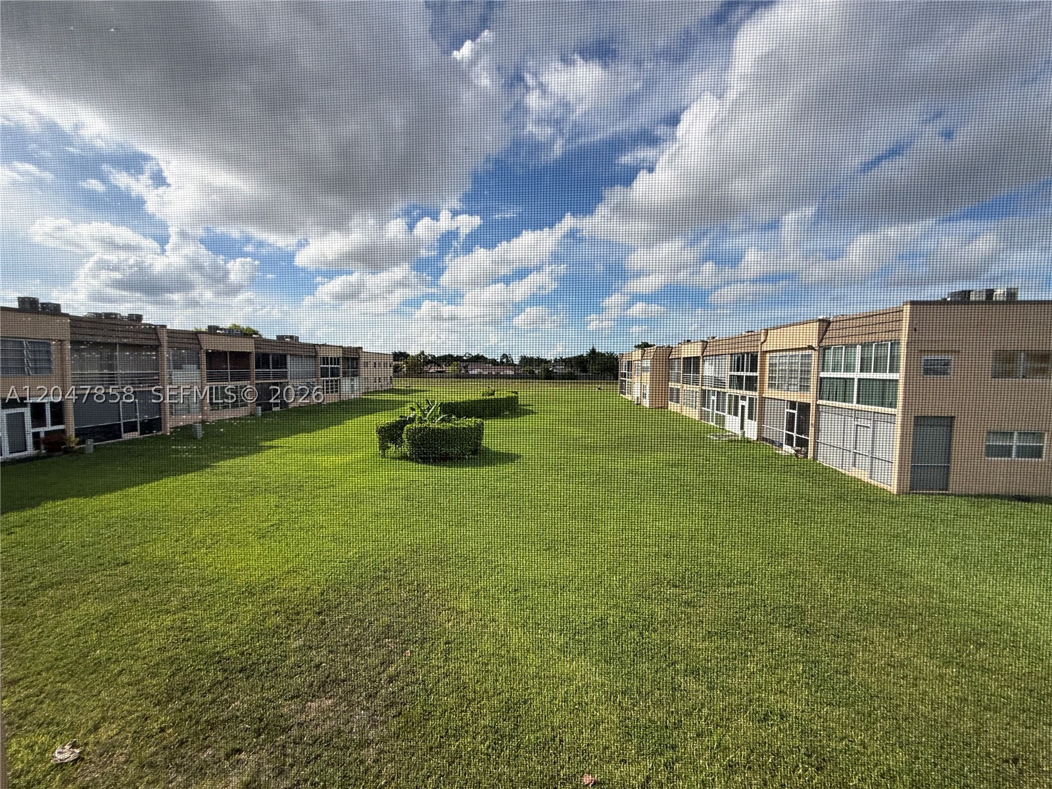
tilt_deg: -3.1
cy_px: 394
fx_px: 425
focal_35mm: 14
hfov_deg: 102.1
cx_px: 526
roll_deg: -0.6
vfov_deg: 85.7
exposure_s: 1/1848
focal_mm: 2.22
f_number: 2.2
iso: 50
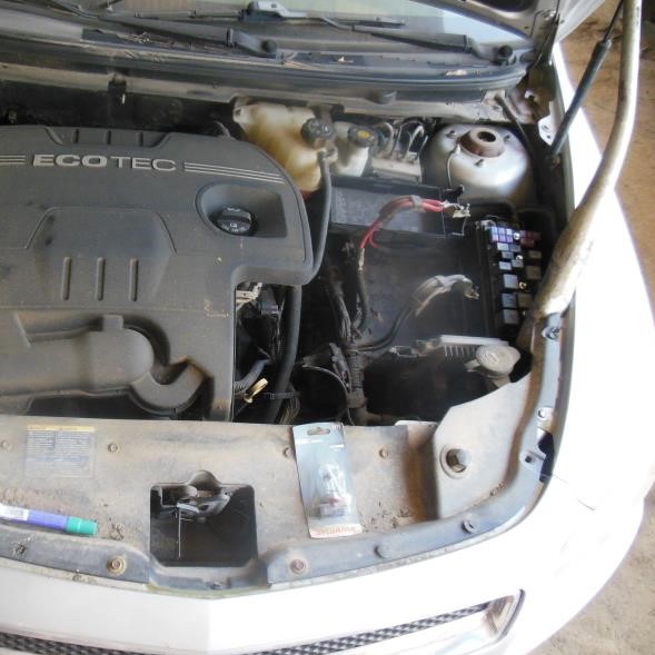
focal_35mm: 30
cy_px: 333
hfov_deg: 52.9
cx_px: 214
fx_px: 642
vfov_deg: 54.0
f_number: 3.2
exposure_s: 1/250
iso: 400
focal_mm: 4.5
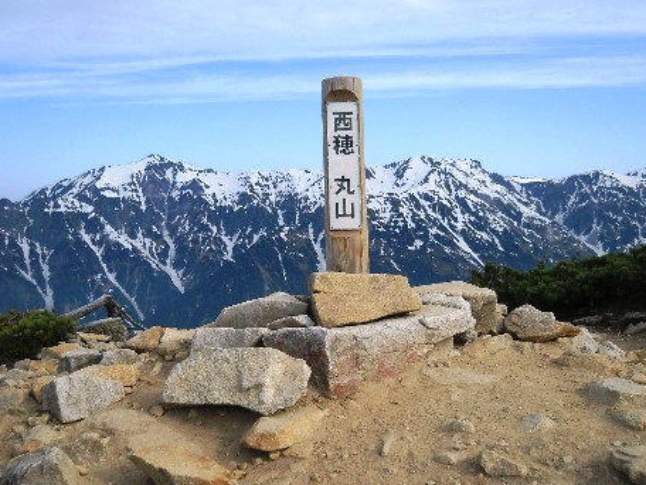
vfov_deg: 31.5
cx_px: 343
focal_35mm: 46
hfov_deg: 41.2
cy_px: 242
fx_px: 858
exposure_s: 1/400
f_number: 5.5
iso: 80
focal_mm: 6.72
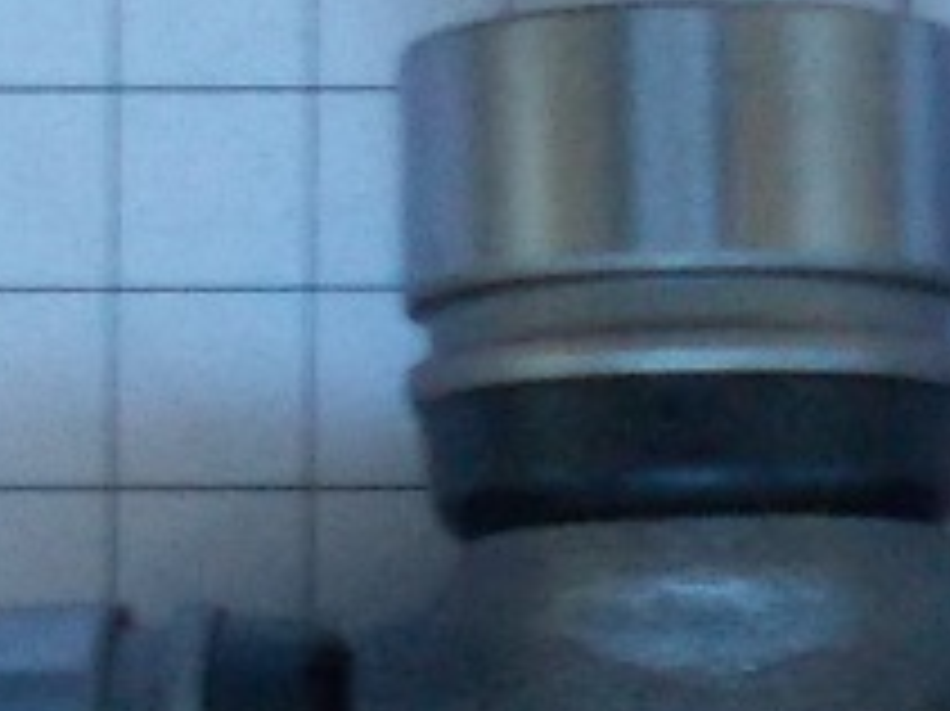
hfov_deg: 23.2
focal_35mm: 79
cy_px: 814
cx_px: 1049
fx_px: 2167
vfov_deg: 17.9
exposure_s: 1/25
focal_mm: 4.6
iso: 200
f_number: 3.2
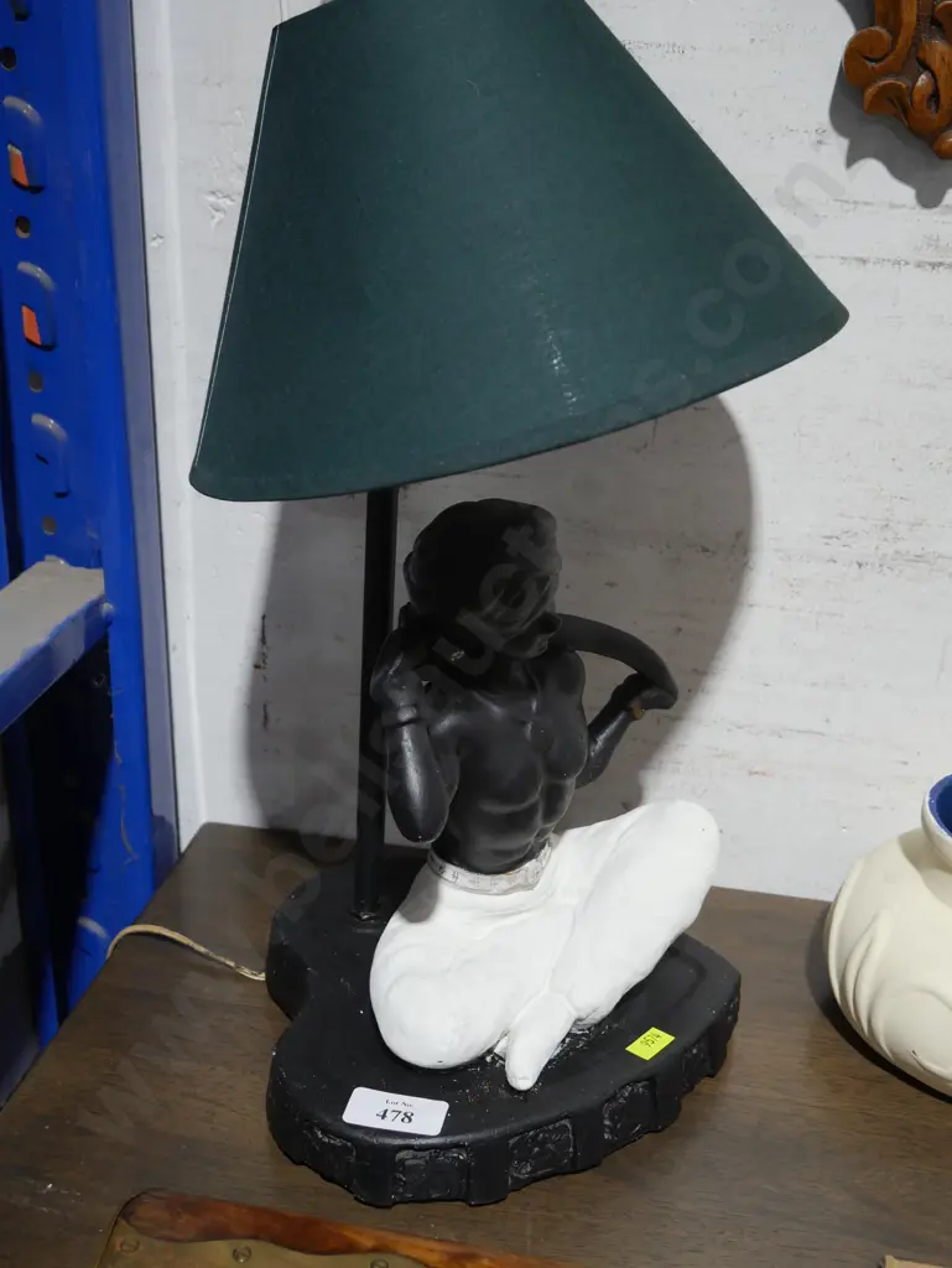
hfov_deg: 36.0
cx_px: 476
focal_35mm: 40
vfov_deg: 46.8
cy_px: 634
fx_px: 1466
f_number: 4.5
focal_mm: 20
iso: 500
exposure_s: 1/60
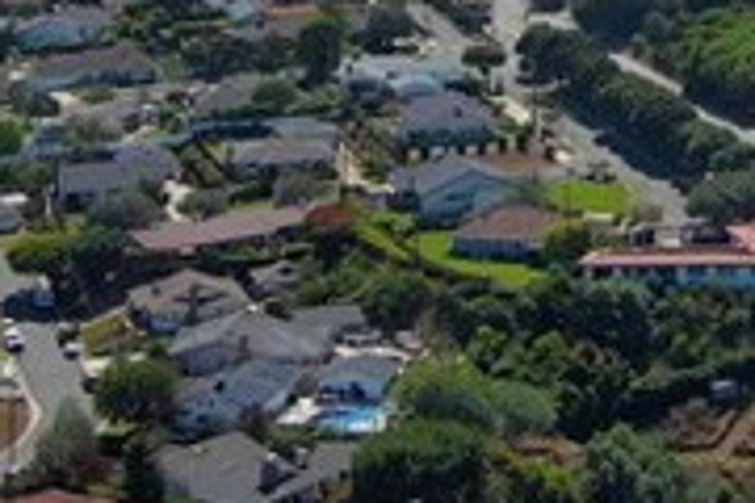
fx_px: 3460
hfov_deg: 12.0
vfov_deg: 8.0
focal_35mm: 165
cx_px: 1091
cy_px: -488
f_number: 2.8
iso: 101
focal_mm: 10.57
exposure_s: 1/3344
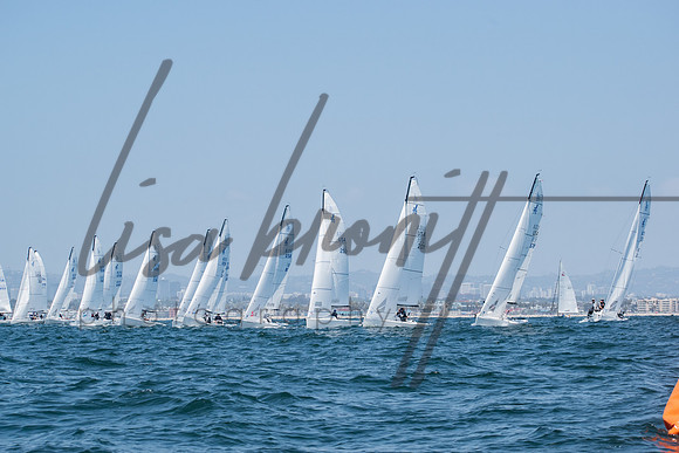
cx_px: 342
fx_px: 2010
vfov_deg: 12.9
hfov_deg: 19.2
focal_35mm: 107
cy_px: 227
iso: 400
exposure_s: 1/1250
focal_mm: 70
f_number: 8
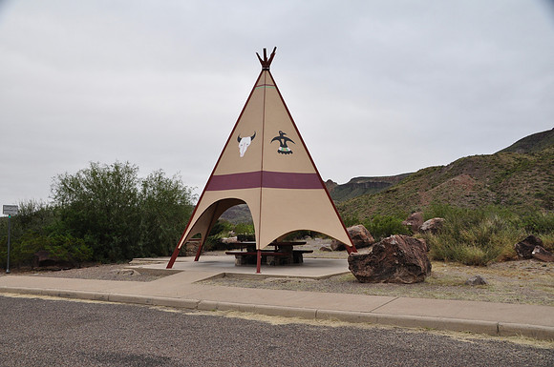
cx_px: 277
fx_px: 507
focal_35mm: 33
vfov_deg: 39.9
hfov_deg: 57.3
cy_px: 184
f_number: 7.1
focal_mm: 22
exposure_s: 1/40
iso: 400
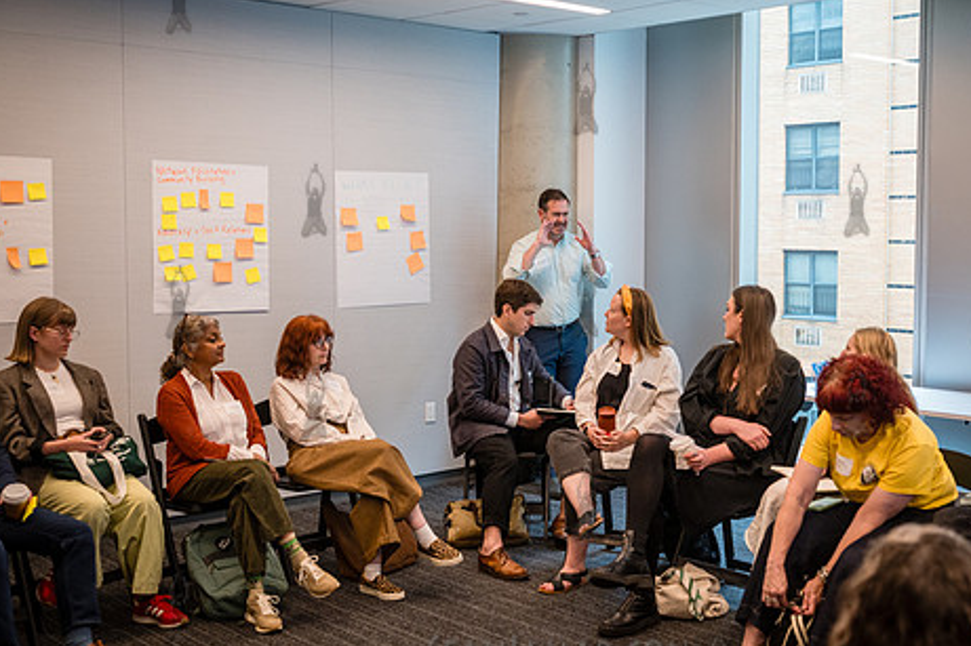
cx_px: 583
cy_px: 301
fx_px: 1186
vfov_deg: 30.5
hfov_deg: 44.3
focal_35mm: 44
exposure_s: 1/250
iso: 2000
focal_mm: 35
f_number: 4
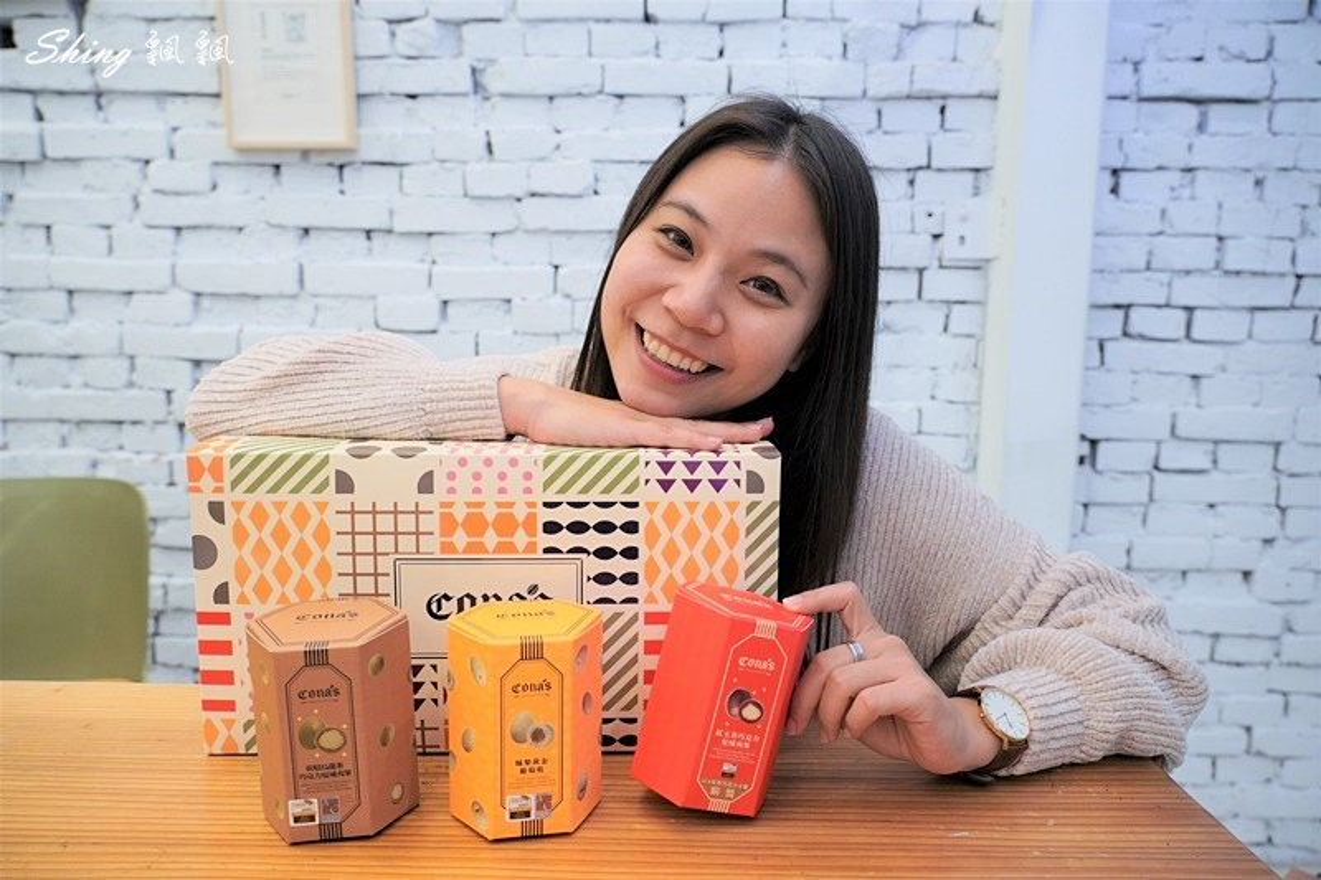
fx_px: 954
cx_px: 660
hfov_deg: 69.4
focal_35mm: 26
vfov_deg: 49.5
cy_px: 440
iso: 1250
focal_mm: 26
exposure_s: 1/60
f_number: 5
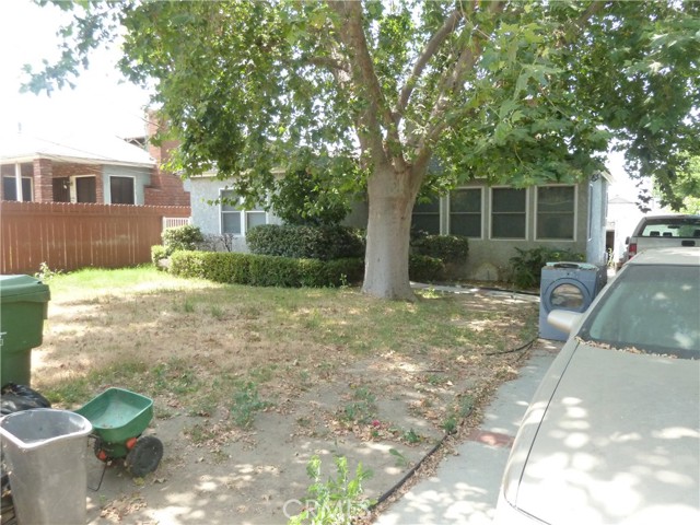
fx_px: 506
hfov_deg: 69.4
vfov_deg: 54.9
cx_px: 350
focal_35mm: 25
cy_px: 262
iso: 320
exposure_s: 1/250
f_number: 3.3
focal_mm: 4.1
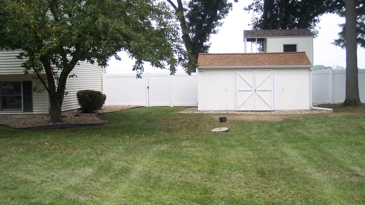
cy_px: 91
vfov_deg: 28.3
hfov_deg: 48.4
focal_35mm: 42
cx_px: 185
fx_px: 406
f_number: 2.8
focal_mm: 8
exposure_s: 1/700
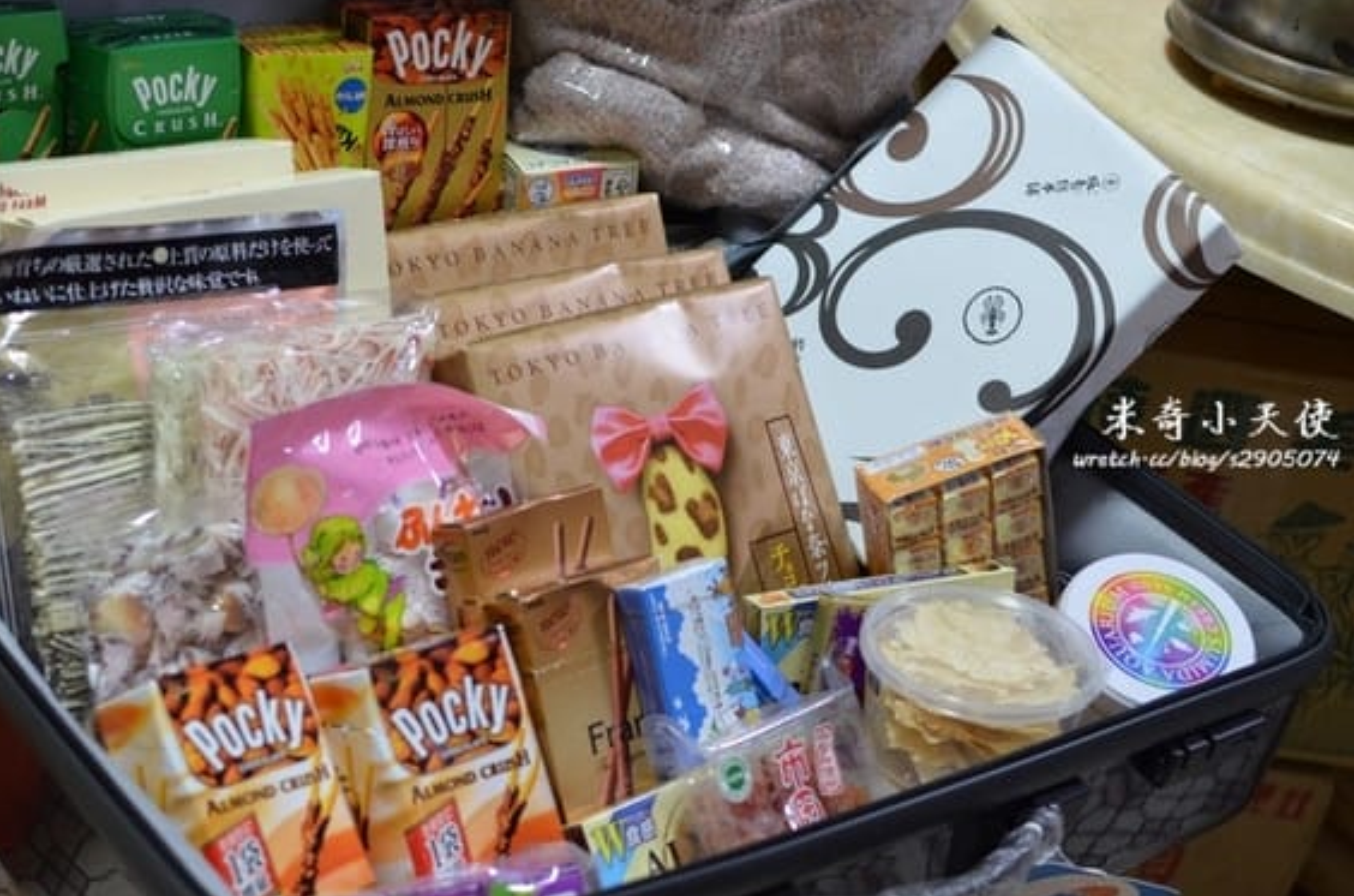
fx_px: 2235
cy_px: 448
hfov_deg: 33.7
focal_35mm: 60
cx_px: 588
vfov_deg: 22.7
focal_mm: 35
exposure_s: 1/40
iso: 1600
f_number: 3.2
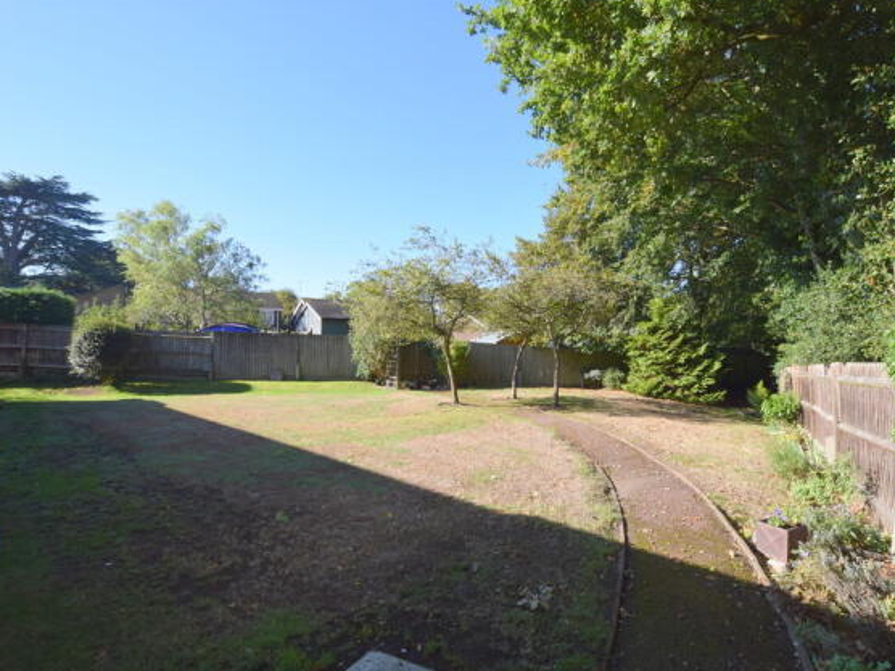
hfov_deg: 90.4
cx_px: 514
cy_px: 327
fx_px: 440
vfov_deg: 74.7
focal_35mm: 17
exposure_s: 1/160
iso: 100
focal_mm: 10
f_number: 6.3
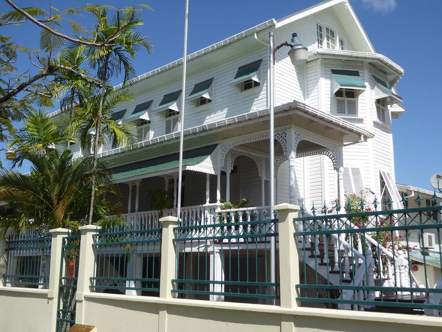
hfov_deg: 47.9
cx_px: 221
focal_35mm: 39
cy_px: 166
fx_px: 498
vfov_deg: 36.8
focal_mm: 6.7
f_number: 3.7
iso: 80
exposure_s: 1/1000
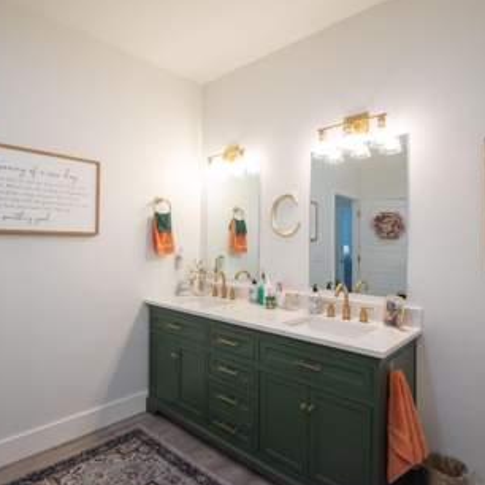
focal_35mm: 20
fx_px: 317
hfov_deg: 74.8
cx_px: 235
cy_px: 246
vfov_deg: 74.8
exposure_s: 1/320
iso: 1250
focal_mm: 10
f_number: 3.5
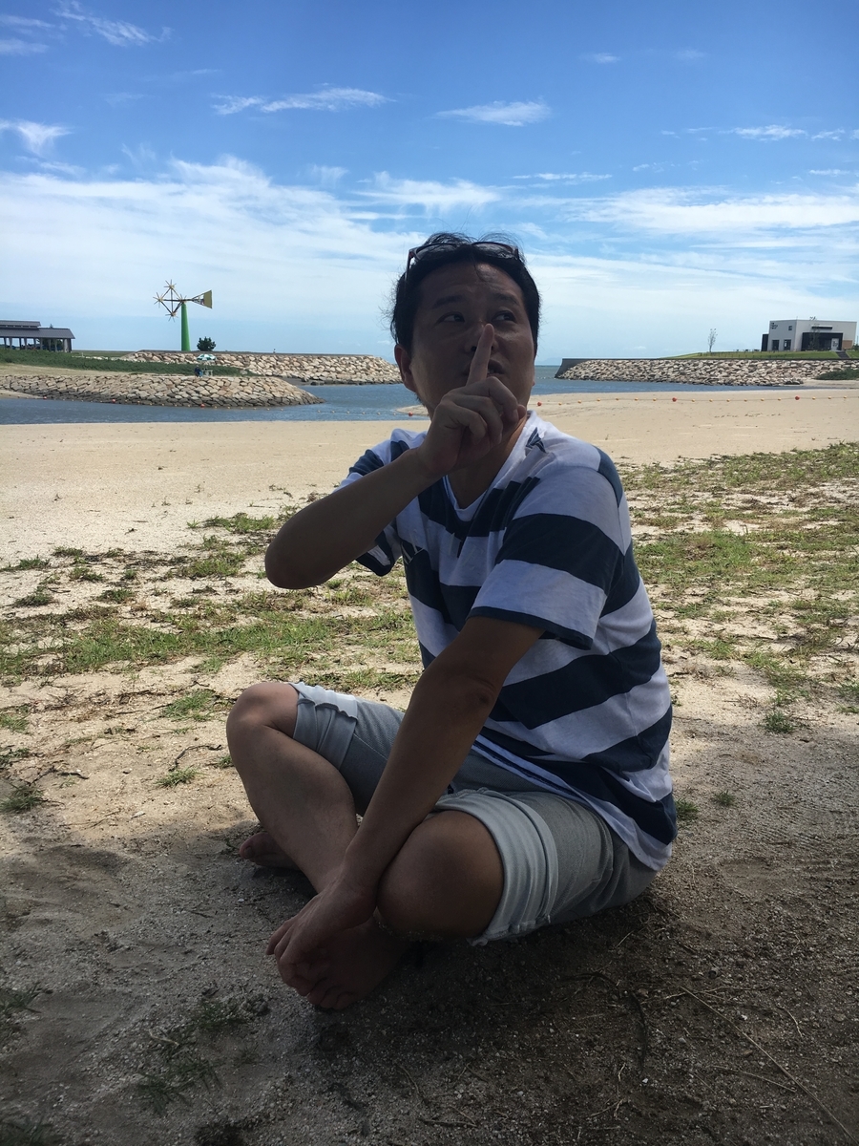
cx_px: 430
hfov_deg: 48.2
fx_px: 960
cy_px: 573
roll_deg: -1.1
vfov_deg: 61.7
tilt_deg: -11.8
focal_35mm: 29
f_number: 2.2
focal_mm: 4.15
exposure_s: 1/1261
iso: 25
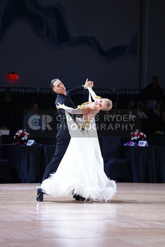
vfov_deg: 10.3
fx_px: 1374
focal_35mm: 200
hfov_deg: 6.9
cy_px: 124
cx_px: 82
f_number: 2.8
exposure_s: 1/500
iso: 1250
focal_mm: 200
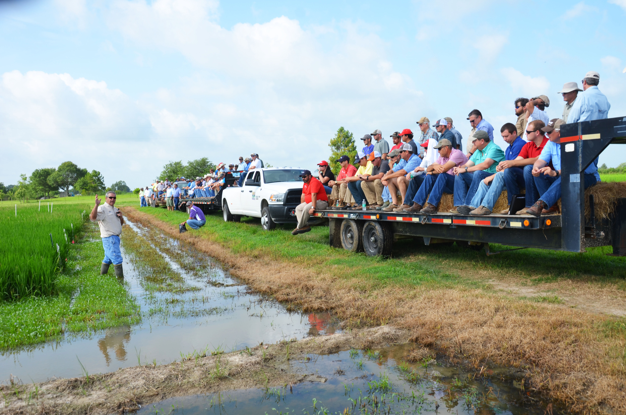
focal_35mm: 32
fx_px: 547
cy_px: 208
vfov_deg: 41.5
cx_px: 313
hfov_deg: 59.6
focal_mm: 21
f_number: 7.1
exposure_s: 1/200
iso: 100
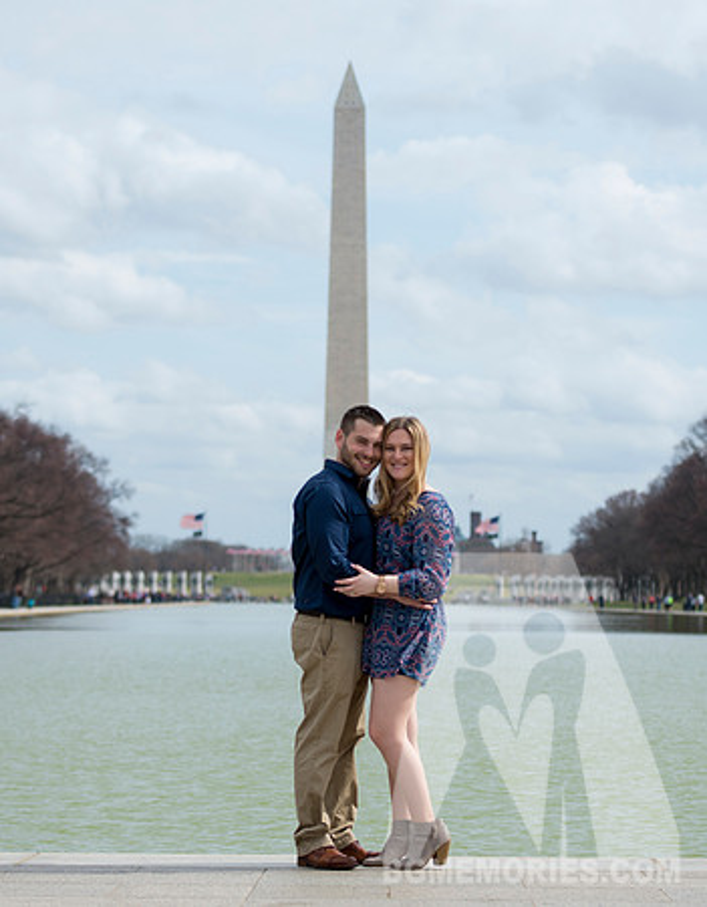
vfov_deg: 14.4
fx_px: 3583
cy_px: 442
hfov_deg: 11.3
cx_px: 372
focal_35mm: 135
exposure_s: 1/1250
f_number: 3.5
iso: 160
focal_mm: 86
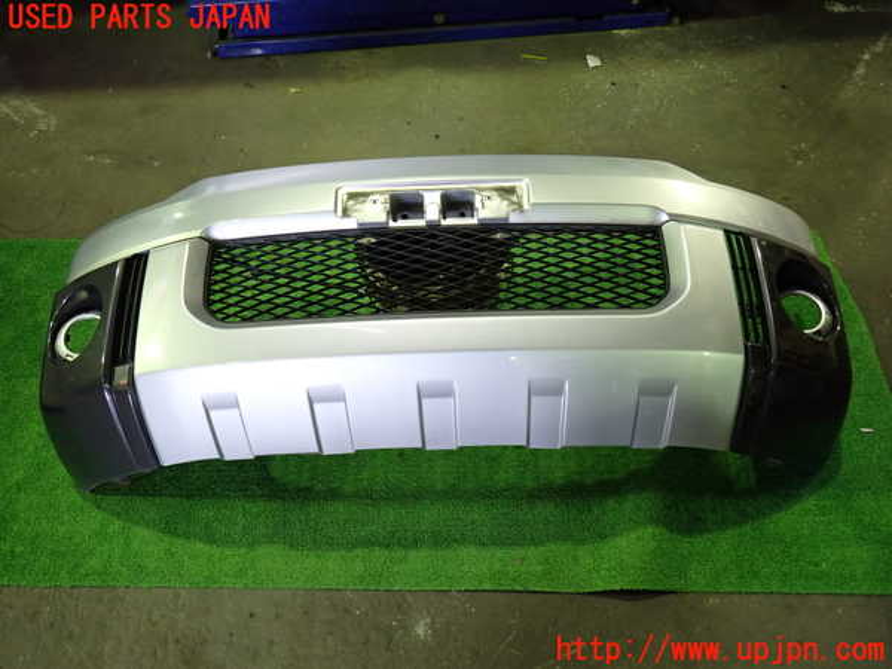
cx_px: 446
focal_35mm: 25
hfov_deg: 69.4
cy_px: 334
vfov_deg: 54.9
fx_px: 644
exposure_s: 1/30
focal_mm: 4.5
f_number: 2
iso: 320
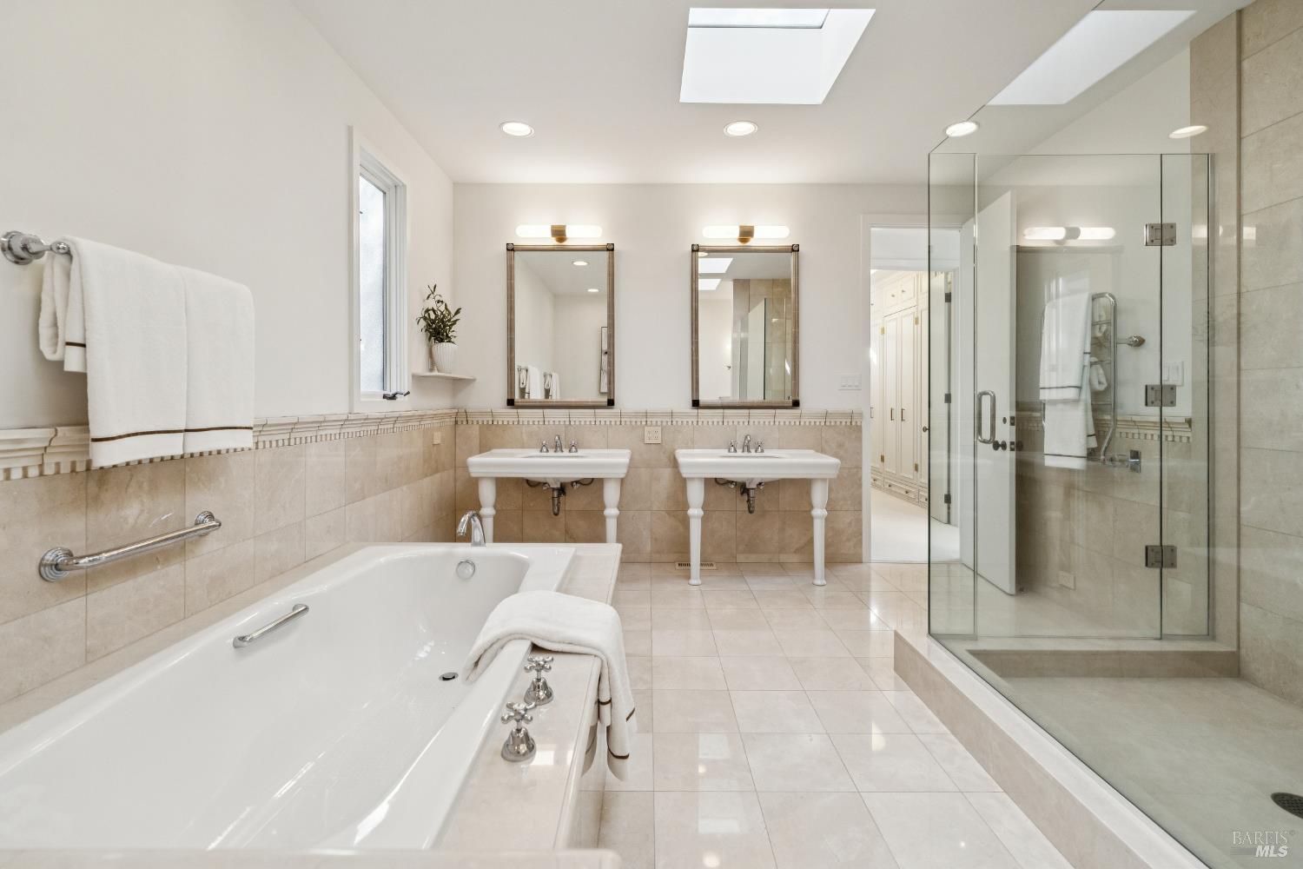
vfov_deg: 73.7
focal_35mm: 16
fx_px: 579
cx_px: 652
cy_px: 434
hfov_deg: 96.7
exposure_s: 1/125
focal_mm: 16
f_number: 4.5
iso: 640
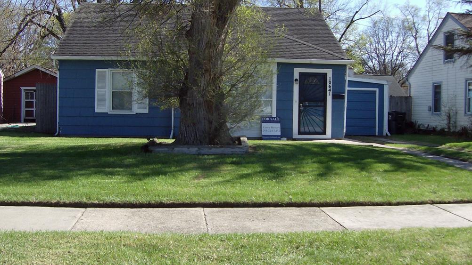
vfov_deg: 29.7
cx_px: 233
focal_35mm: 40
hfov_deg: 50.5
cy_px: 127
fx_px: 501
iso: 100
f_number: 4.7
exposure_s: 1/344
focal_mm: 6
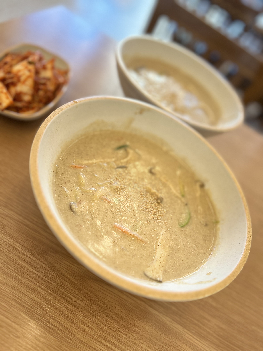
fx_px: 263
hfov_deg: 53.1
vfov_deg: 67.3
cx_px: 132
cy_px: 176
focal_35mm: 26
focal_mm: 5.7
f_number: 1.5
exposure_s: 1/120
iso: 64
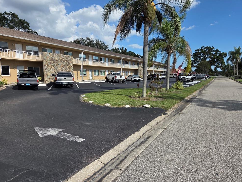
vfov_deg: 56.8
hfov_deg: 71.6
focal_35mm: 24
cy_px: 94
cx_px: 121
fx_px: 168
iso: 80
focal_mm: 5.4
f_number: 1.8
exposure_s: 1/5862
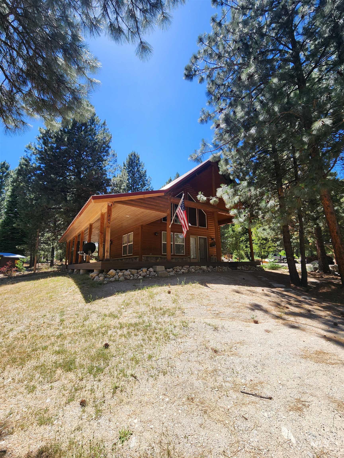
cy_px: 229
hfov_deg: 89.9
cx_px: 172
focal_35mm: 13
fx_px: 172
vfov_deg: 106.2
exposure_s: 1/934
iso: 50
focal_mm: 2.2
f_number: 2.2
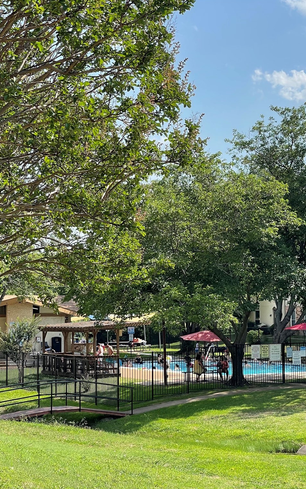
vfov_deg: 22.8
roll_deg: +0.6
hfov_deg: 14.3
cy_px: 244
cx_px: 236
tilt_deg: +3.5
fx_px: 1215
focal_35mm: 91
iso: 20
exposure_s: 1/558
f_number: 2.2
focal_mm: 7.5
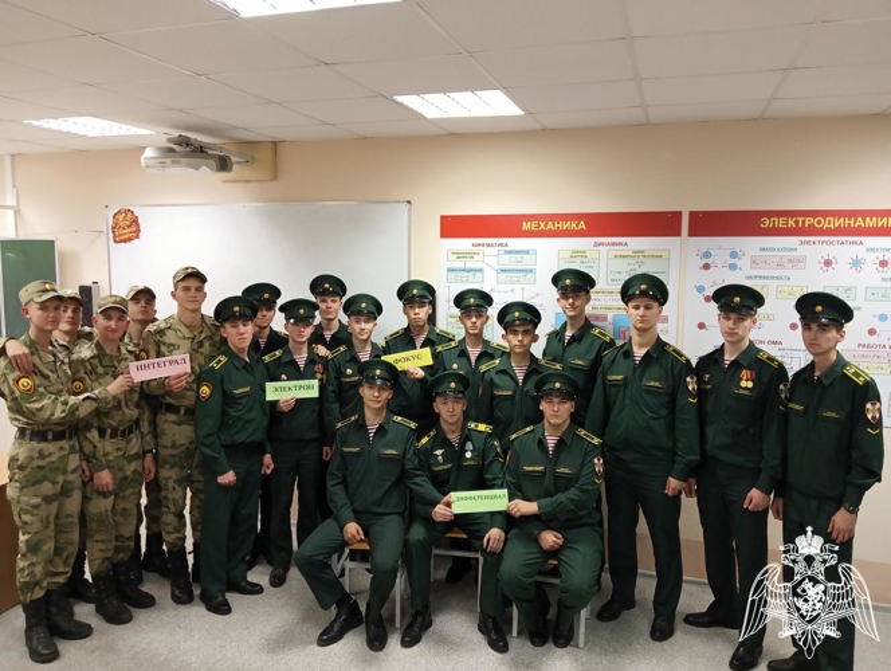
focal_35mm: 27
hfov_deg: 65.2
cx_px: 446
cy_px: 336
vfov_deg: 51.5
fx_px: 696
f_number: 1.8
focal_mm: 4.05
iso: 1250
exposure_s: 1/100
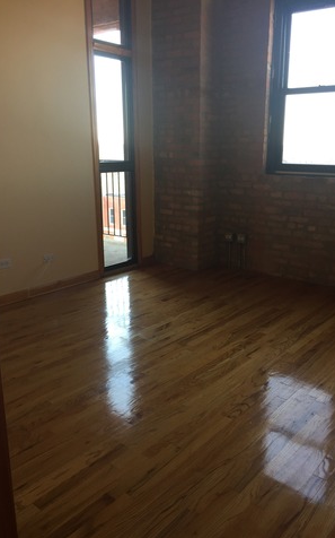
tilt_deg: -13.9
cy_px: 269
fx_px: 453
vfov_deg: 61.3
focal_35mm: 31
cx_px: 193
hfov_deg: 40.5
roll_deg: -0.5
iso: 50
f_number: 2.2
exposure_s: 1/120
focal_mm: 4.15
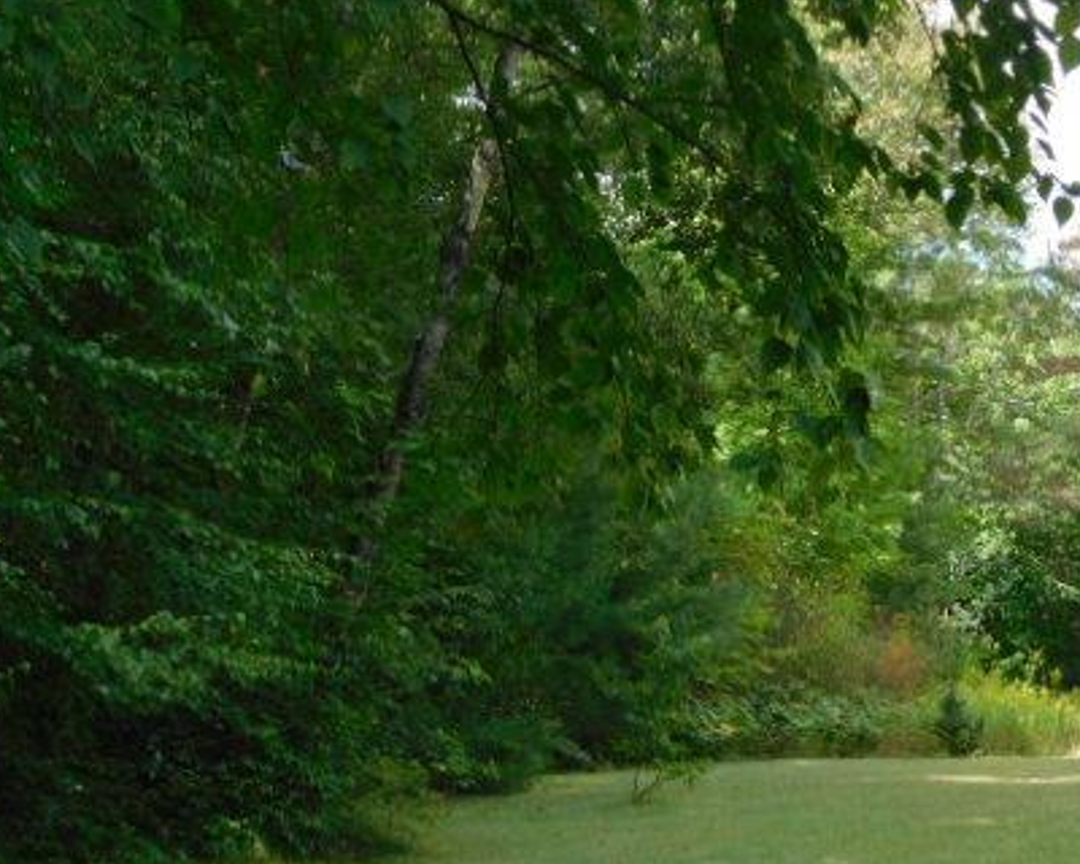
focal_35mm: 111
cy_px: 570
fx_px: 3548
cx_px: 653
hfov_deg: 17.3
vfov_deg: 13.9
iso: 125
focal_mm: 12.6
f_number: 4.3
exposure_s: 1/200
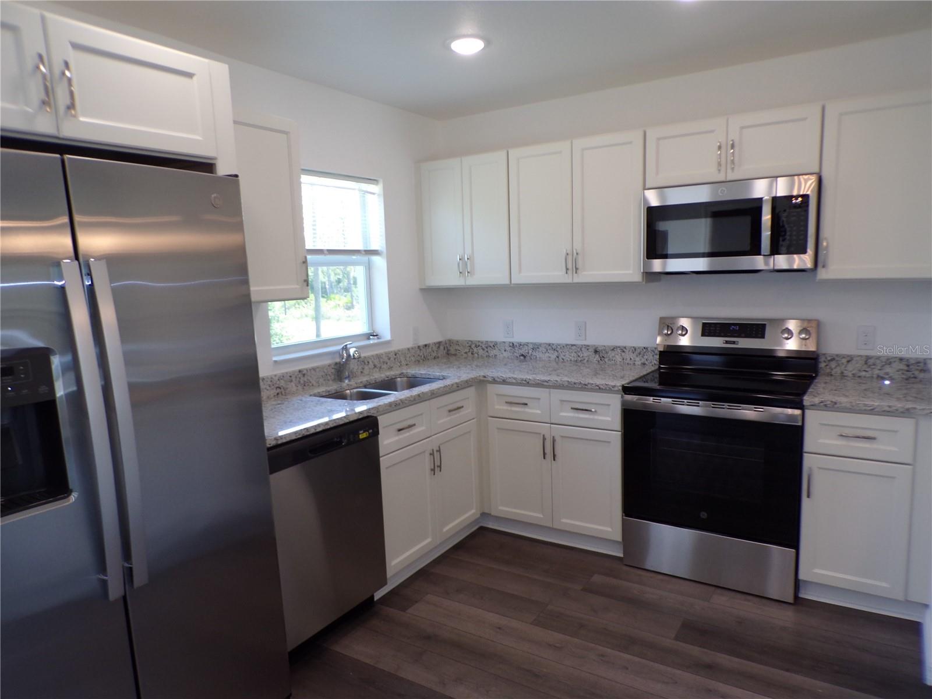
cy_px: 350
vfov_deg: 56.8
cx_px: 466
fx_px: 646
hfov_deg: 71.6
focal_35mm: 24
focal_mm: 4.3
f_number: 3
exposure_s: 1/50
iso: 100
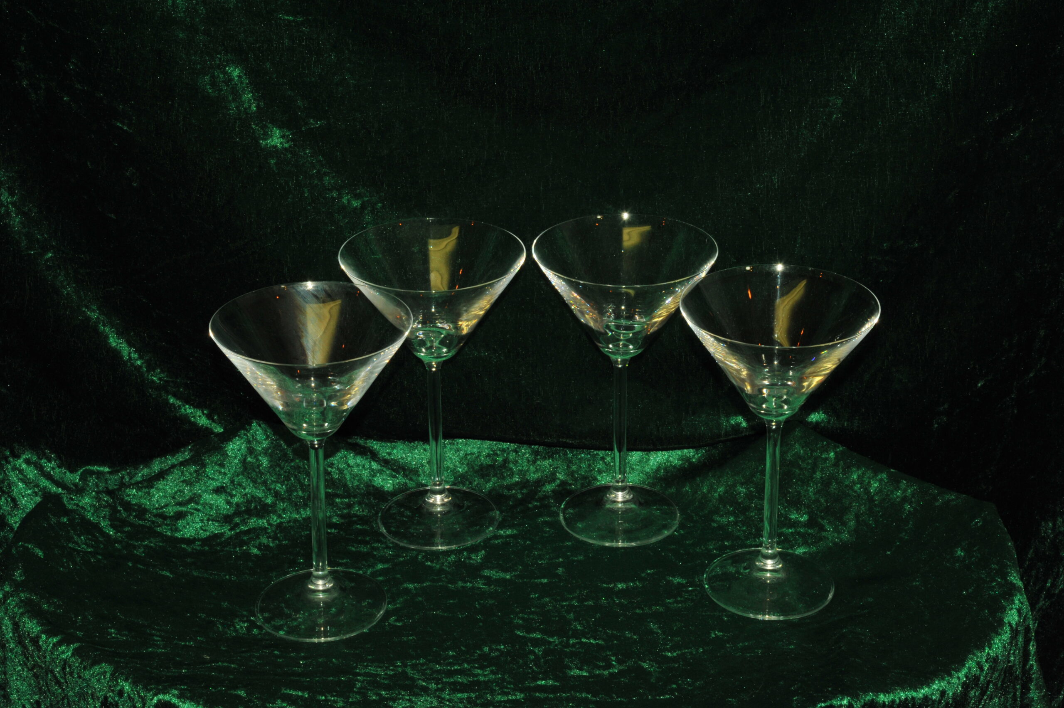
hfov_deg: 27.0
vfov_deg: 18.2
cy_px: 354
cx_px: 532
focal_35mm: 75
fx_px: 2215
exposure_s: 1/60
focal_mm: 75
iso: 1250
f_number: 22
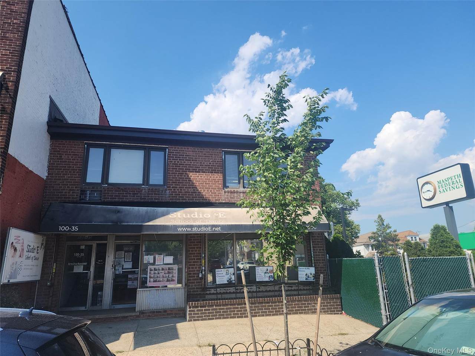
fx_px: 316
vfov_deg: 58.9
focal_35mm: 23
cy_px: 178
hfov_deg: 73.9
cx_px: 238
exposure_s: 1/914
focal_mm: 6.4
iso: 12
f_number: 1.8
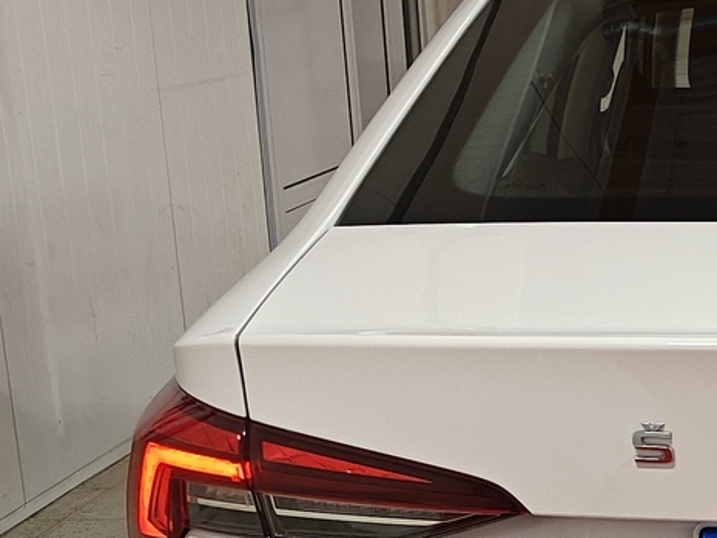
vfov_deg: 14.6
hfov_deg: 18.2
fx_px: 2051
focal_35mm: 99
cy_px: 597
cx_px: 981
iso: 100
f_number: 1.8
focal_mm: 5.59
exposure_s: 1/100
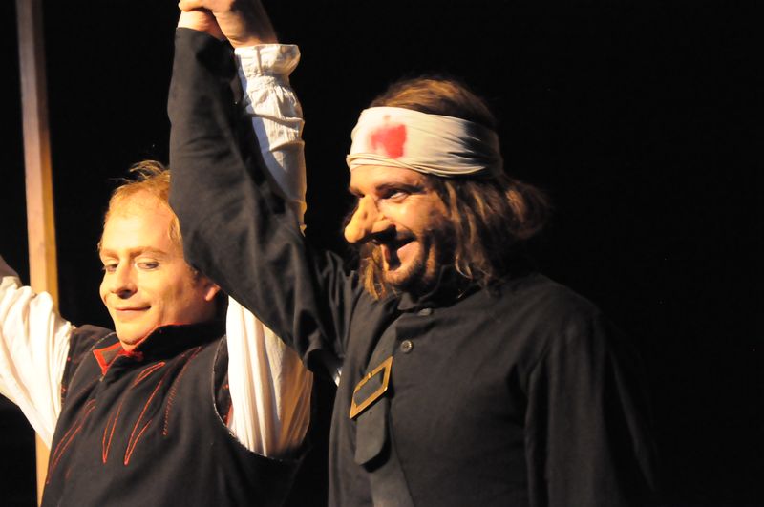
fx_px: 3338
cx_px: 382
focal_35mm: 158
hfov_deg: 13.1
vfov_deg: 8.7
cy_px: 254
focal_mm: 105
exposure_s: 1/10
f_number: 5.6
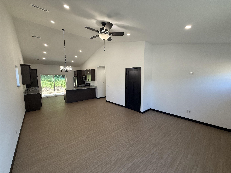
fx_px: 93
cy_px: 86
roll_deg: +0.8
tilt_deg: -6.2
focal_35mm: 14
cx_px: 116
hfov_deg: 102.1
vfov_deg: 85.7
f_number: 2.2
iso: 160
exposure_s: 1/120
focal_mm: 2.22
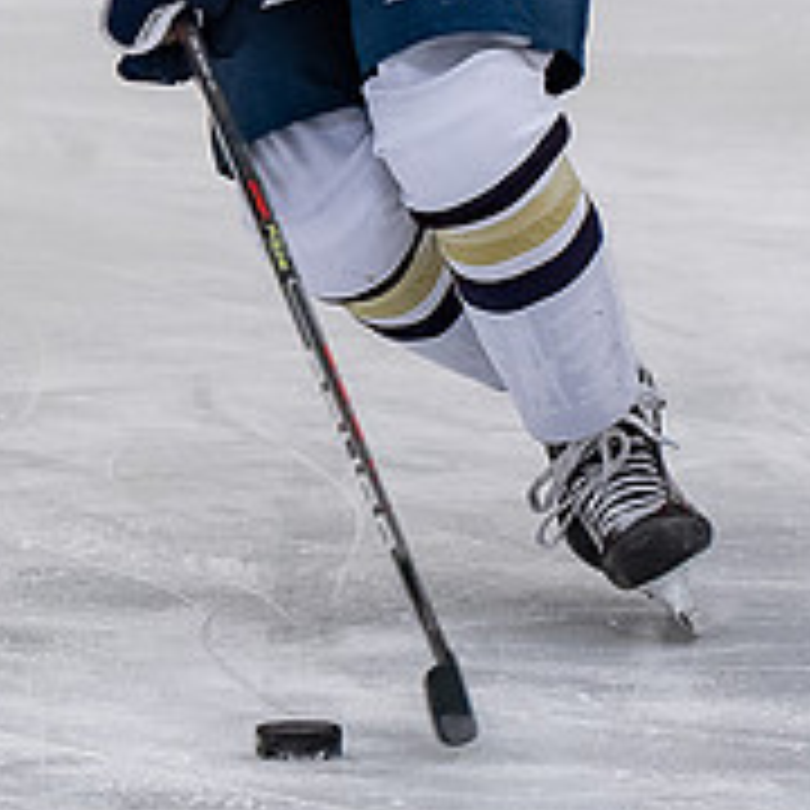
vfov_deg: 2.8
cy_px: -290
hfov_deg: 2.9
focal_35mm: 614
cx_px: -187
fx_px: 16255
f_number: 3.5
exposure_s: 1/800
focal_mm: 100
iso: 1600
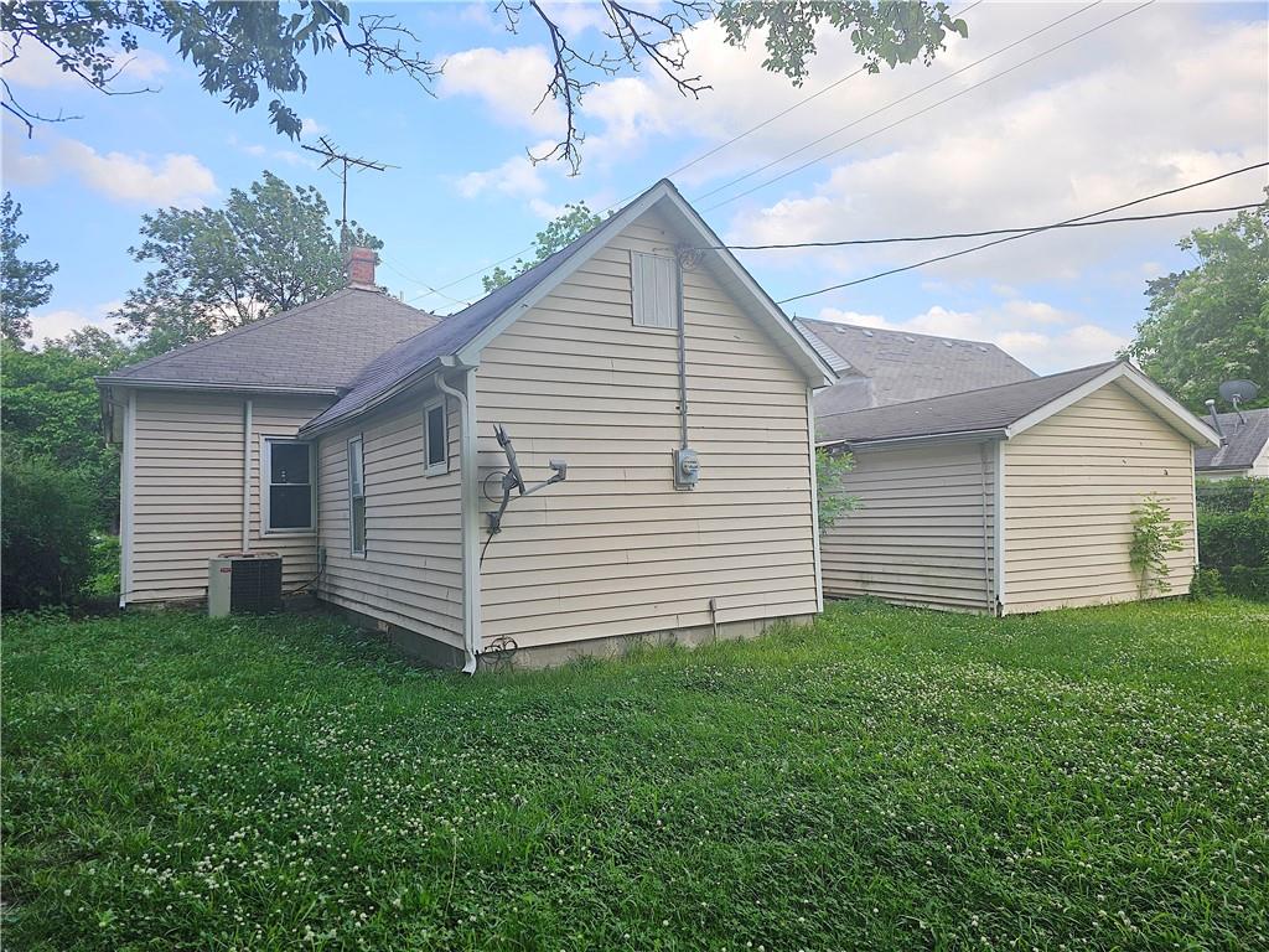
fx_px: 843
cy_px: 476
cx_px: 634
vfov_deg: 58.9
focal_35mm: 23
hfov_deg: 73.9
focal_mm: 6.3
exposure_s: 1/183
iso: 10
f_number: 1.7
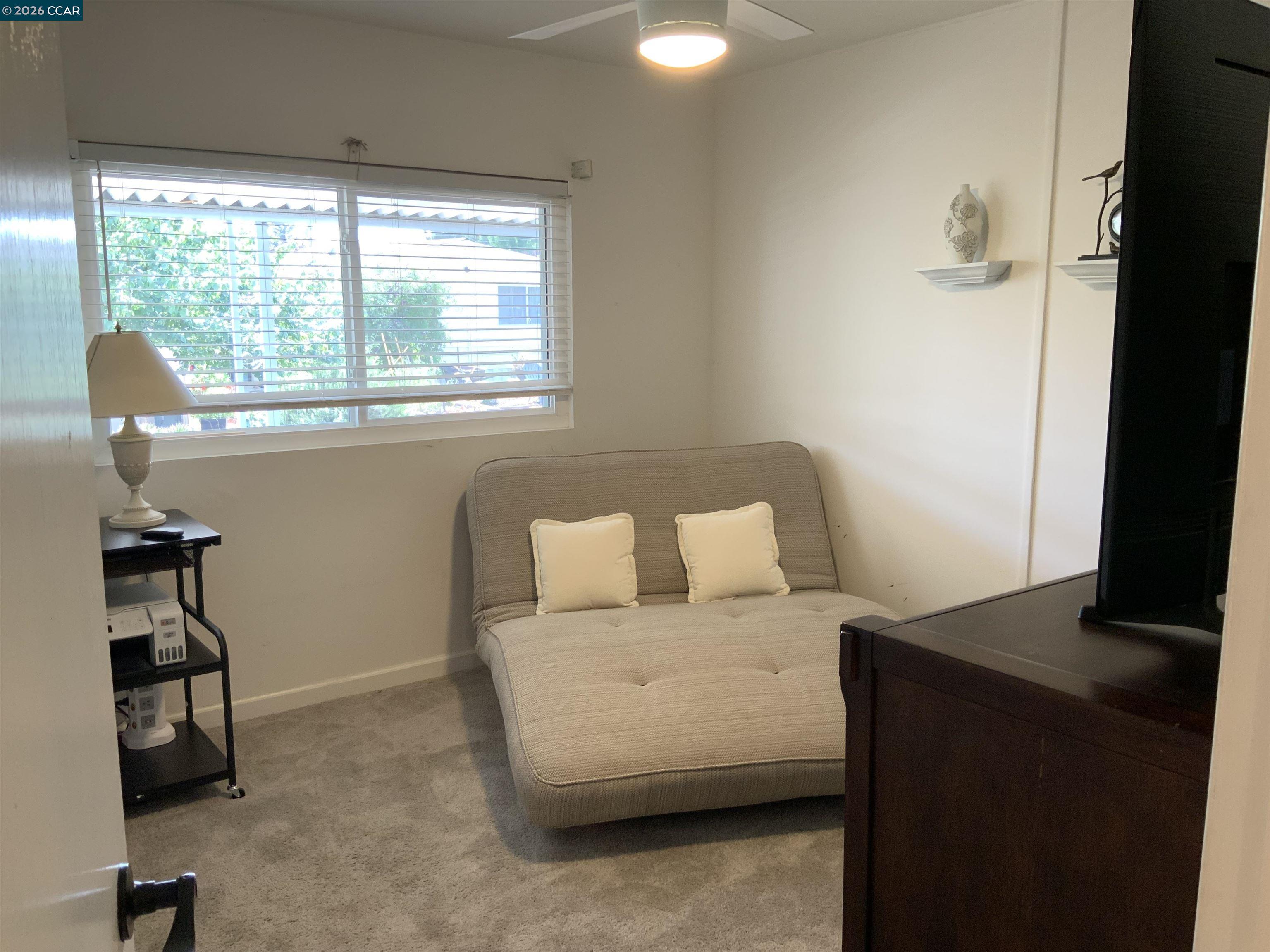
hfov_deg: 61.7
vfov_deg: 48.2
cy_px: 476
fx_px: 1064
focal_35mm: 29
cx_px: 635
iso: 80
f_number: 1.8
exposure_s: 1/60
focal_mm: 3
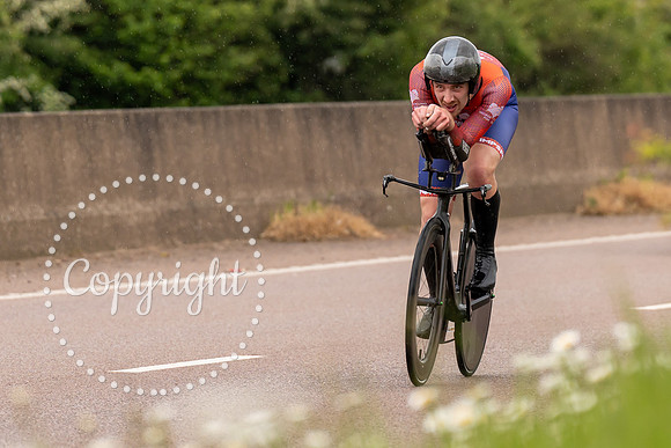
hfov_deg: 4.4
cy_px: 131
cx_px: 506
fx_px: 8696
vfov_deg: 2.9
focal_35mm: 466
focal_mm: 200
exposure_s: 1/1000
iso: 400
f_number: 3.5
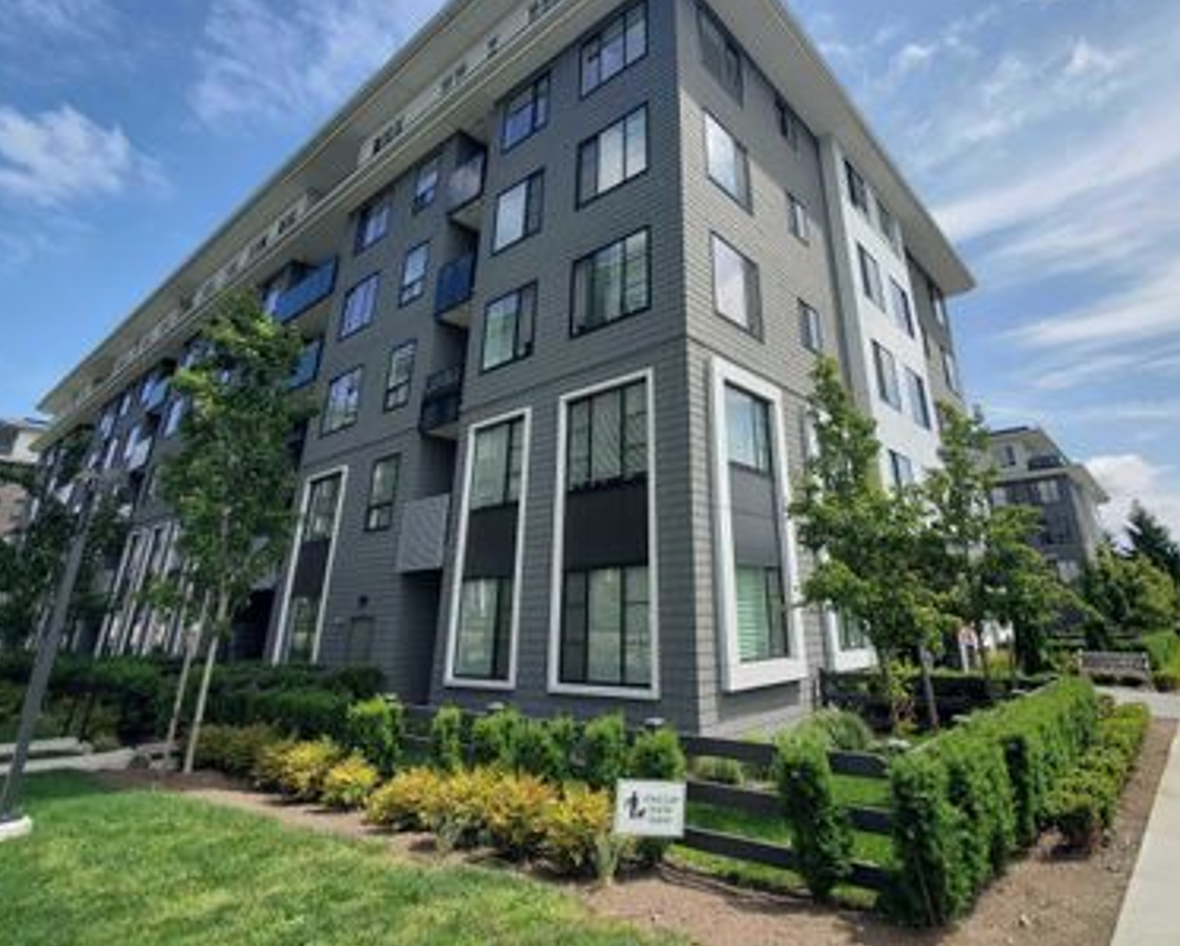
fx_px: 594
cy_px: 375
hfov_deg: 89.1
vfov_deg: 76.1
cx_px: 668
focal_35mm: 17
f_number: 2.2
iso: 50
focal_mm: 1.8
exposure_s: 1/1391
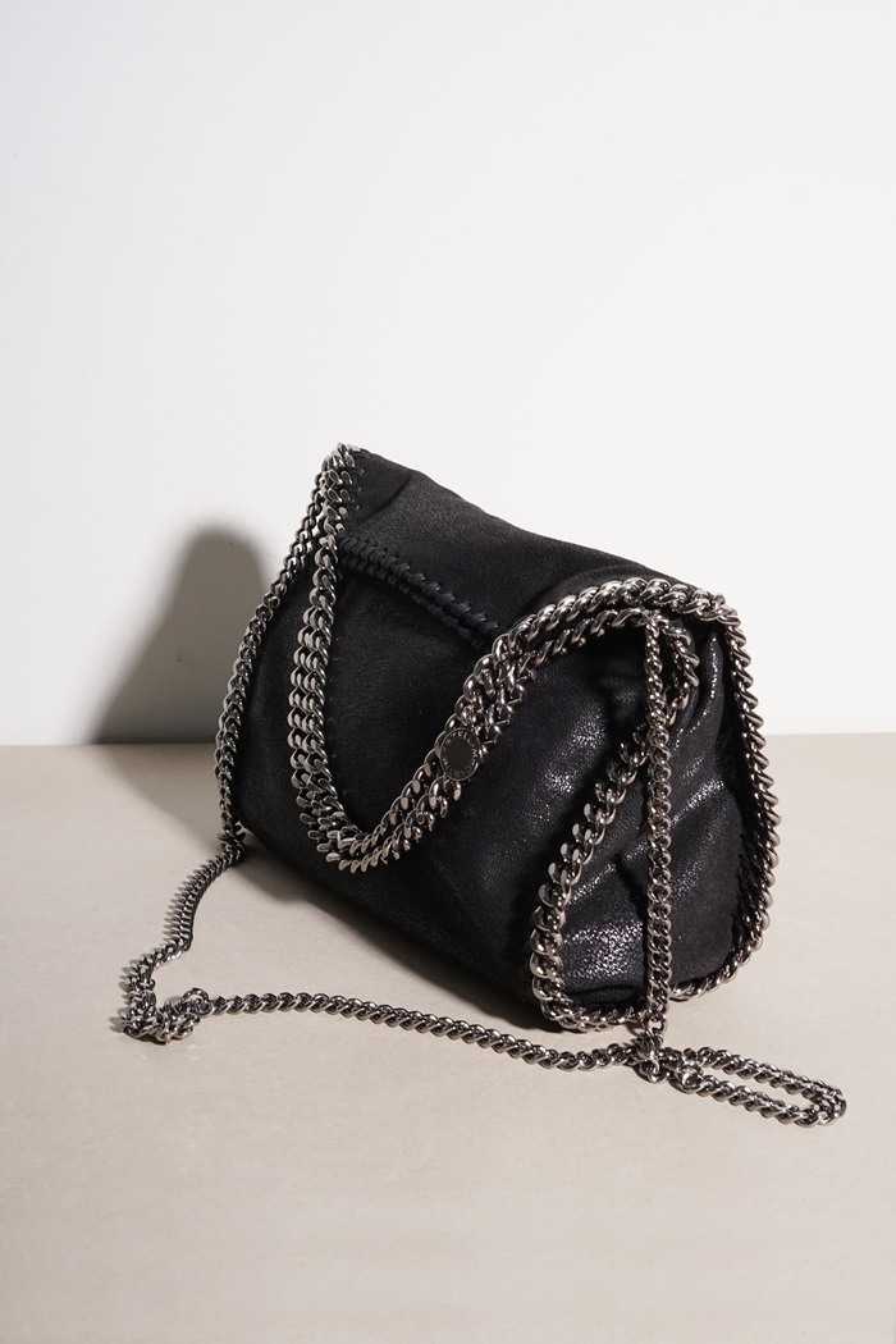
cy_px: 672
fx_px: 1867
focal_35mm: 50
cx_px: 448
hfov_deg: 27.0
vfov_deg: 39.6
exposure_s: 1/100
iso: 640
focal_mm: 50
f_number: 10
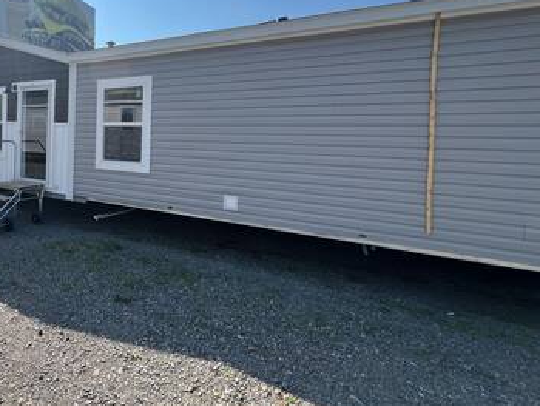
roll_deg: -0.8
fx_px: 297
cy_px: 150
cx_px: 157
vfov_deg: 67.6
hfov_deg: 80.2
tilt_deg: -0.5
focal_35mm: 19
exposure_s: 1/626
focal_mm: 1.57
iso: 32
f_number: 1.8
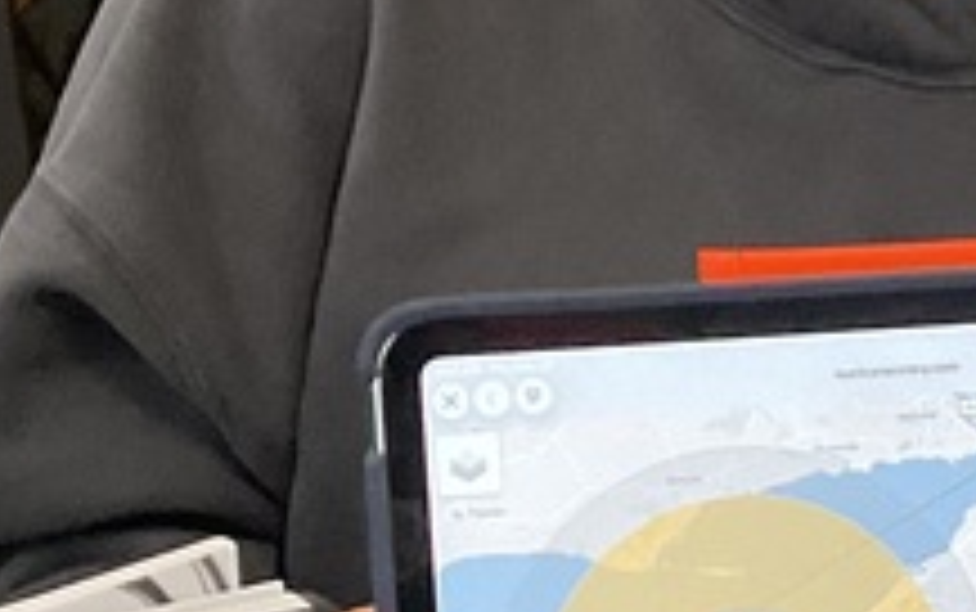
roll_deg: -1.7
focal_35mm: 145
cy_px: 392
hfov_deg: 13.8
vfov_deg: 9.1
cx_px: 1327
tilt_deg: -24.8
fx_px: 3860
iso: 125
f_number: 1.8
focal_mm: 3
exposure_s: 1/60
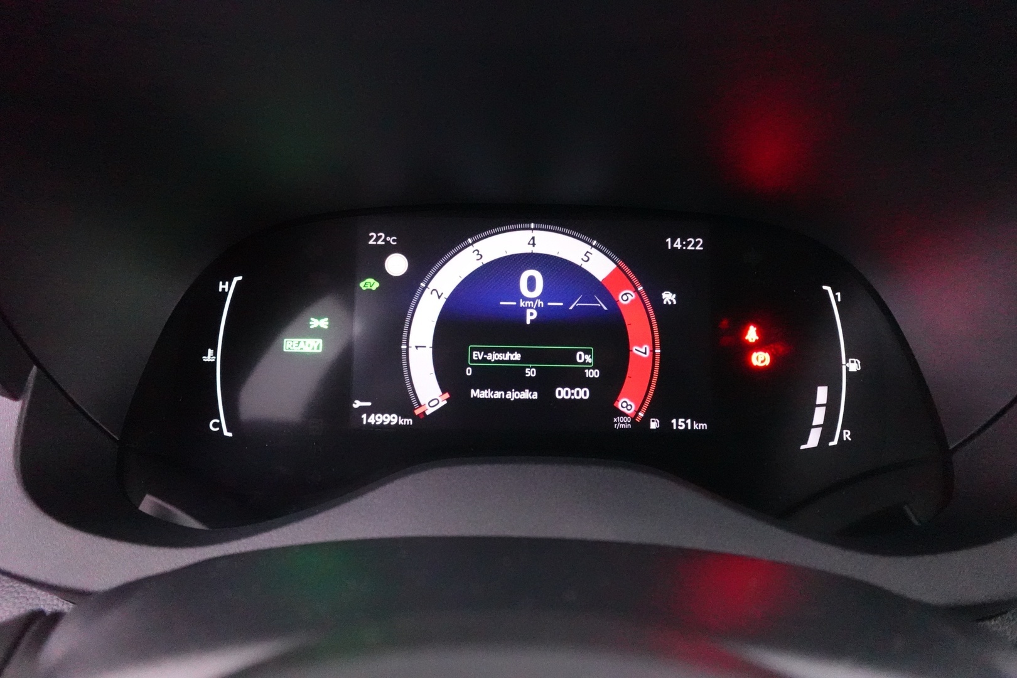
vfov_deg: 61.9
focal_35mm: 20
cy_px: 339
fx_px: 565
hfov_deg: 84.0
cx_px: 508
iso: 6400
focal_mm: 7.6
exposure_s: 1/40
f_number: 2
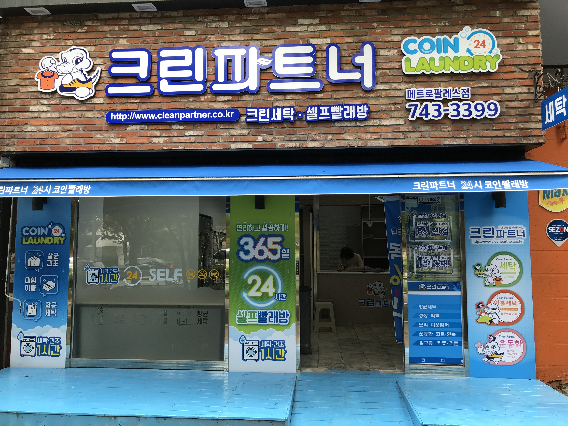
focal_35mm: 28
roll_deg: -0.5
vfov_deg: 49.7
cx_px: 284
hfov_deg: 63.4
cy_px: 213
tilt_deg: +4.5
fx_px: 459
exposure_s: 1/209
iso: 20
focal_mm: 3.99
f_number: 1.8
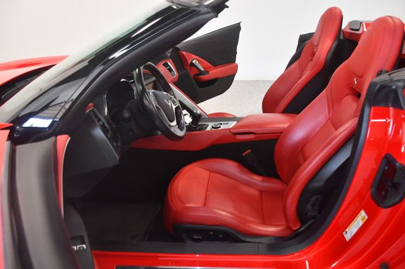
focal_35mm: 33
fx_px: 371
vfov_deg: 39.9
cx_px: 202
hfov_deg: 57.2
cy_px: 134
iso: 1800
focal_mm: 22
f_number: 3.5
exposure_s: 1/125
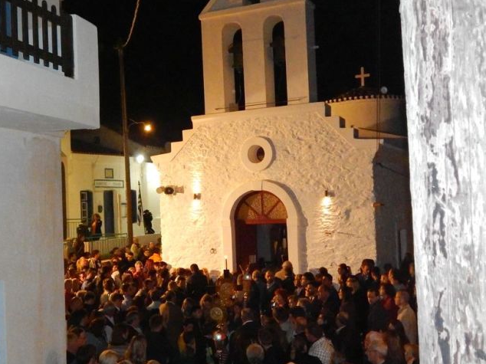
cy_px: 189
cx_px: 223
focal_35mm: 45
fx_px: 632
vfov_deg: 32.2
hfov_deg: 42.1
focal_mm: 6.8
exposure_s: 1/125
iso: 3200
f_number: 3.4
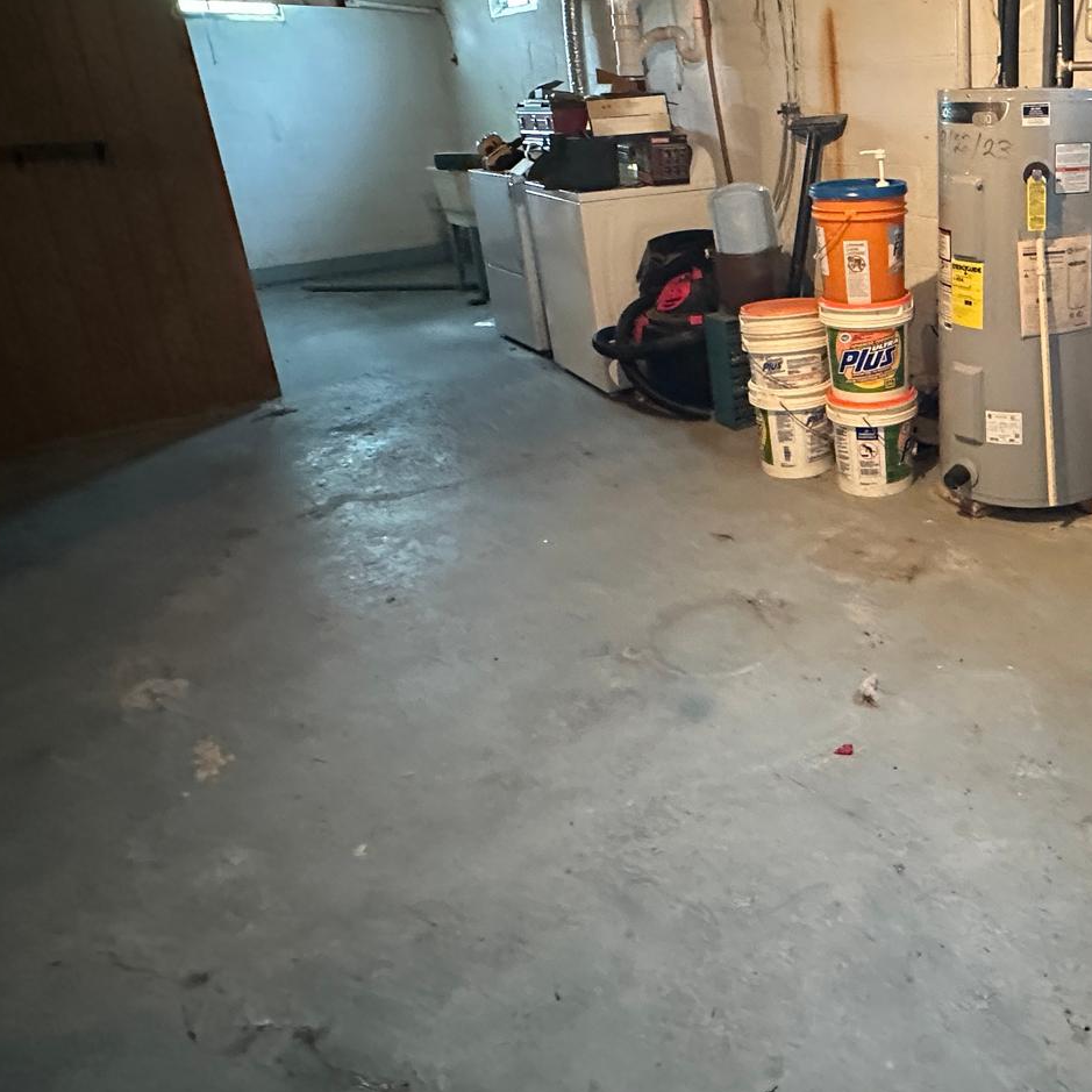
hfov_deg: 52.8
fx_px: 964
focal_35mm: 27
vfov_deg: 58.2
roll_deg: +1.0
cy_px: 400
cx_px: 955
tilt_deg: -18.1
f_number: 2.2
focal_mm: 2.22
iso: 1000
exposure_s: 1/40
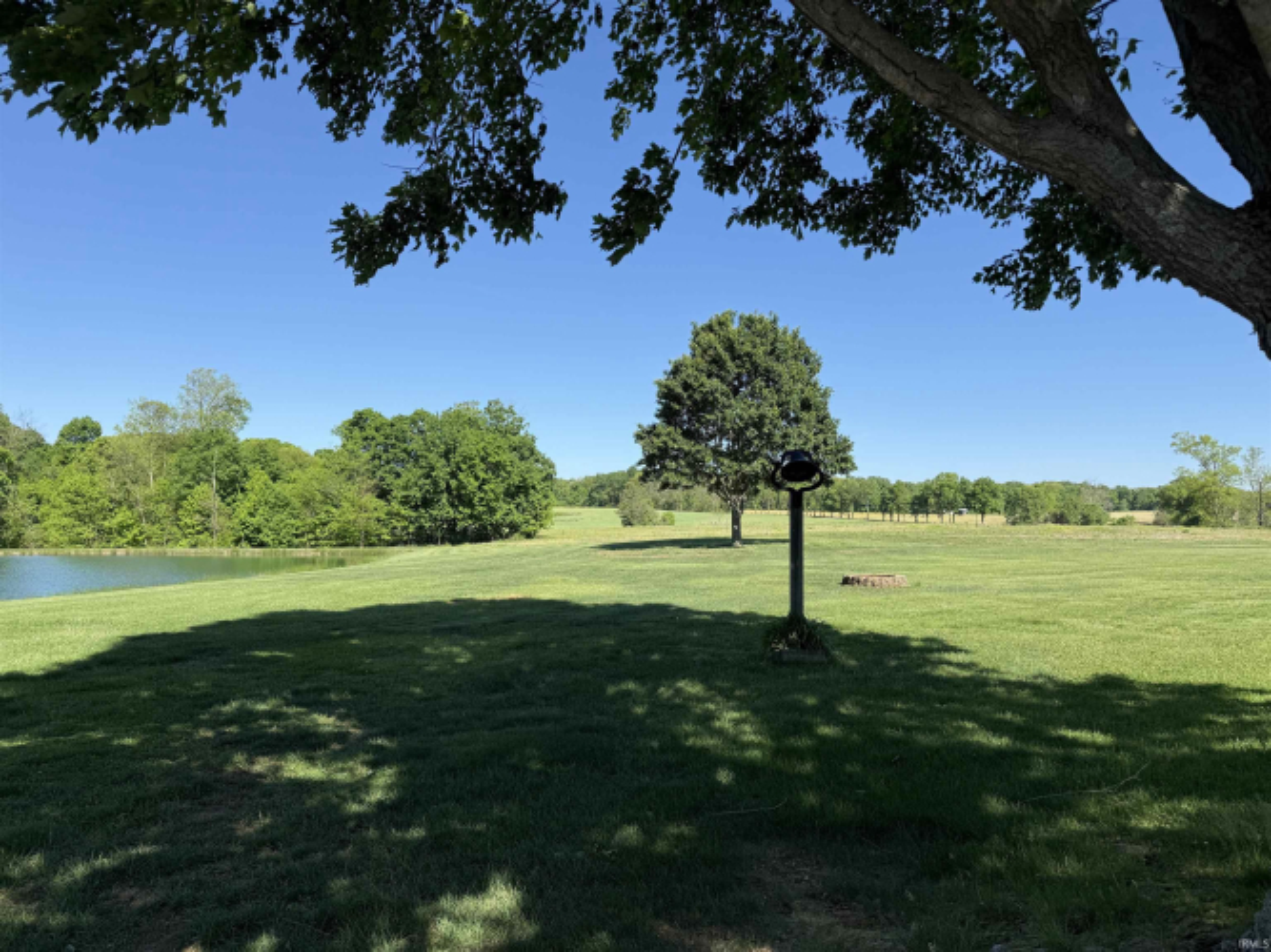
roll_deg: -0.5
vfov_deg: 56.8
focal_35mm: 24
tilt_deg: +2.8
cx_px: 636
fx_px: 881
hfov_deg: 71.6
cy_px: 476
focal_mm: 6.76
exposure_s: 1/3425
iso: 80
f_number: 1.78
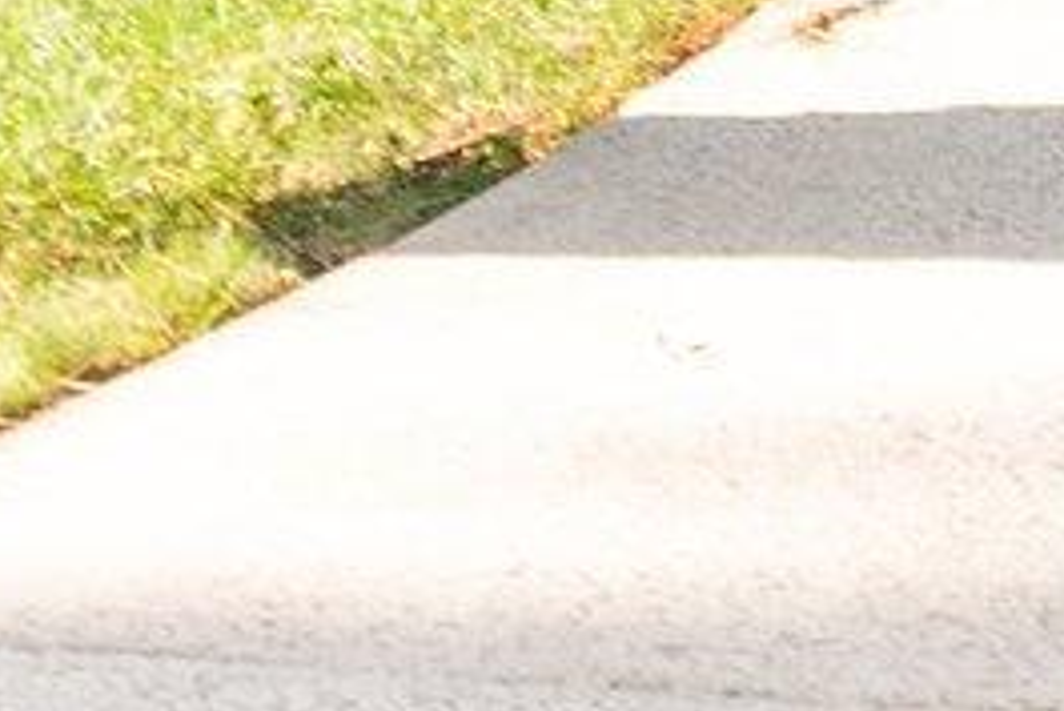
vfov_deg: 4.7
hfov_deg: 7.4
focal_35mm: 270
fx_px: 7984
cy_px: -1994
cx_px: 2076
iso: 1000
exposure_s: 1/200
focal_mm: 35
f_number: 4
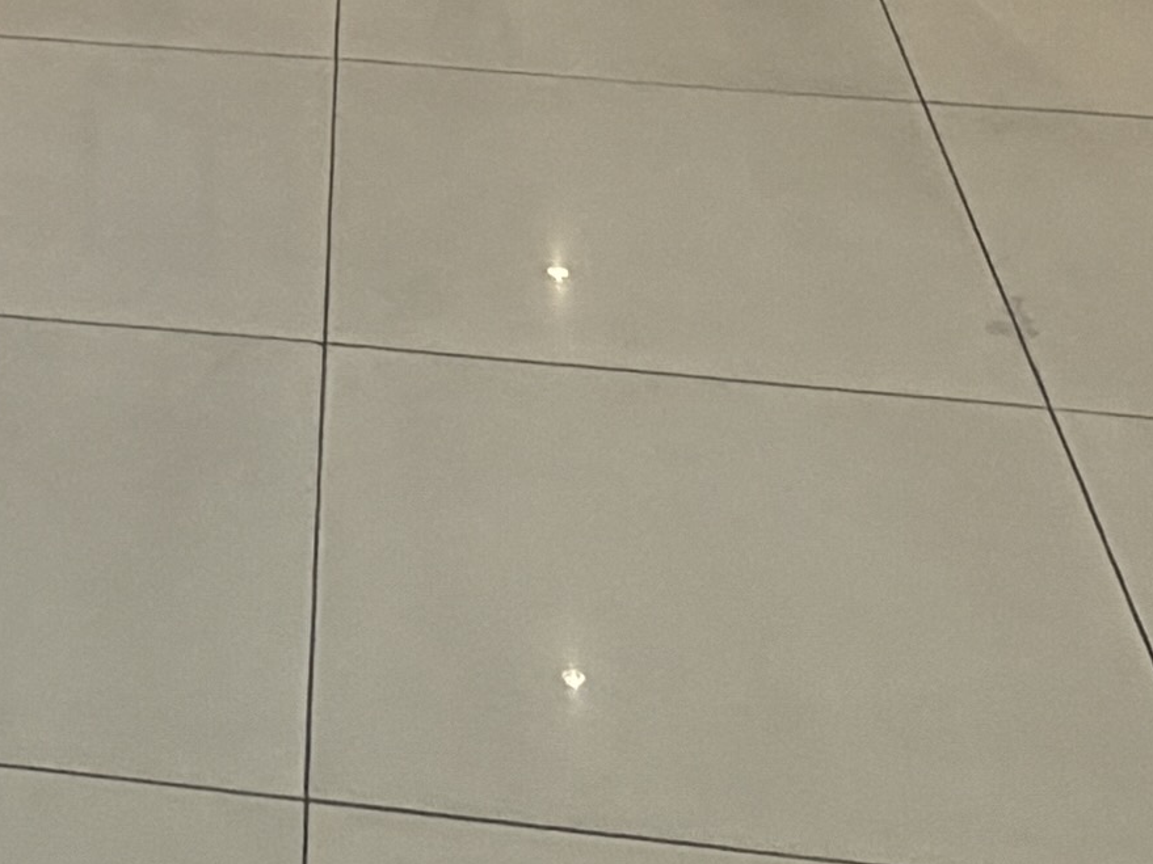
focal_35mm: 91
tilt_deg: +0.2
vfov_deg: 12.6
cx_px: -151
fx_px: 3031
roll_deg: +0.5
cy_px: -1222
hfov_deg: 20.4
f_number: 2.2
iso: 250
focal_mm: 2.22
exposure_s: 1/100
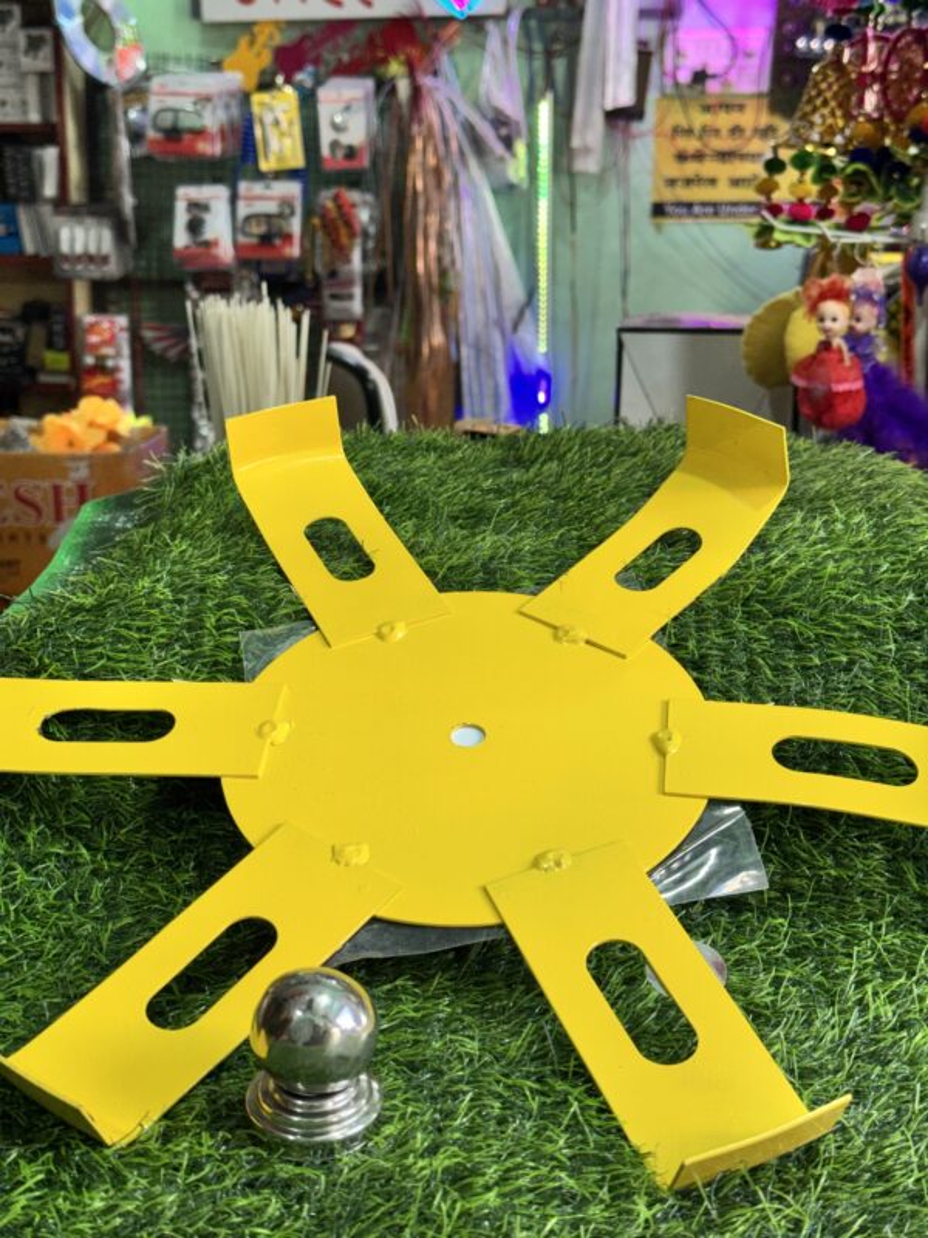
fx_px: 1716
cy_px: 619
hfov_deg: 30.3
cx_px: 464
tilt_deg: -12.3
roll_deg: -0.5
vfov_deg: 39.7
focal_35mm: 48
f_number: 1.78
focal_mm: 6.76
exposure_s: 1/100
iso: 64
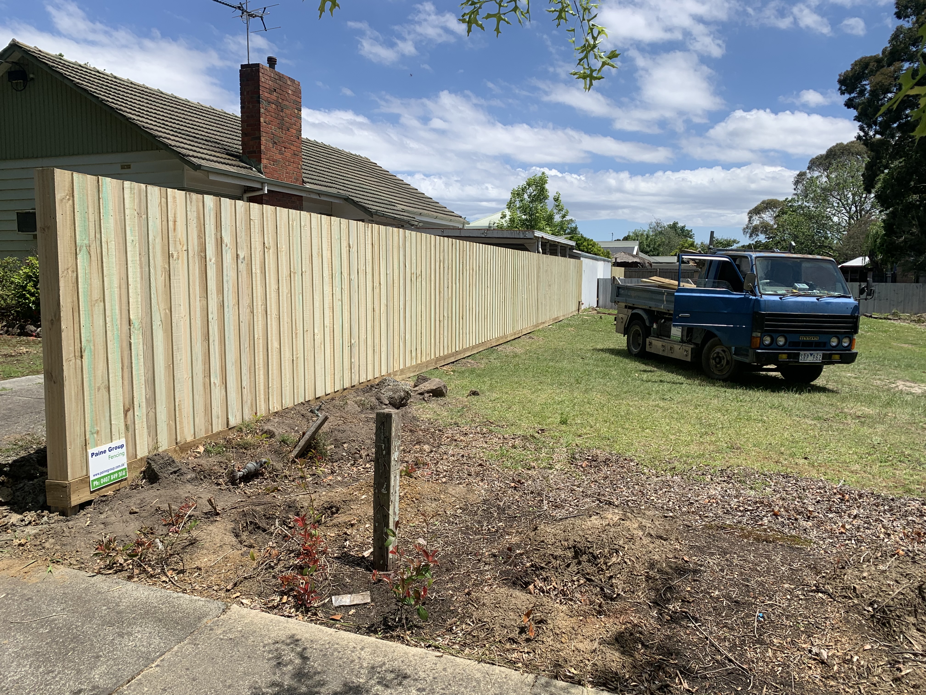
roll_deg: -1.3
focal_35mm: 26
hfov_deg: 67.3
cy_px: 348
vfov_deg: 53.1
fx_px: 696
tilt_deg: -5.1
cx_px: 463
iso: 25
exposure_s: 1/3086
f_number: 1.8
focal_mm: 4.25
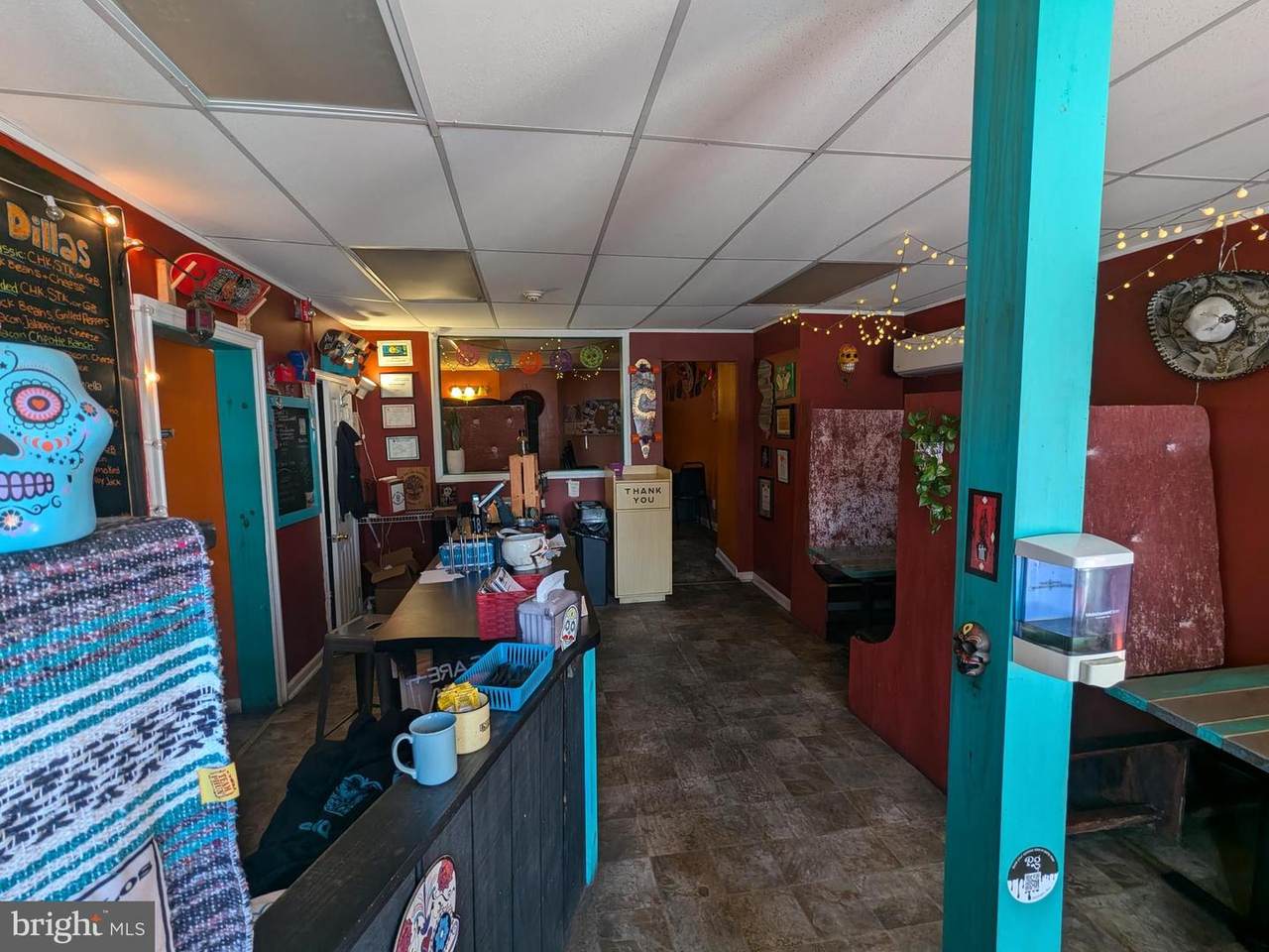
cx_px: 634
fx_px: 587
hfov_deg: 94.5
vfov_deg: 78.1
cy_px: 476
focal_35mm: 16
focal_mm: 2.35
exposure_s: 1/60
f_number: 2.2
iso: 207
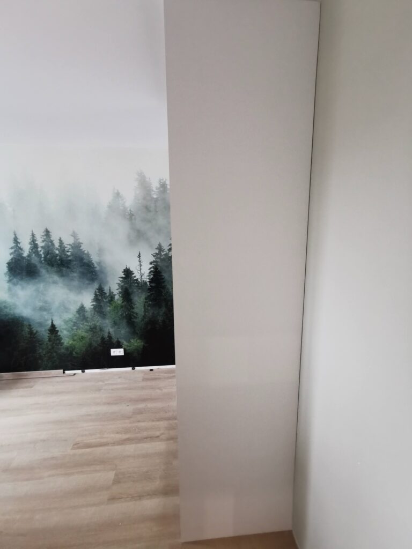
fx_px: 254
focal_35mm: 16
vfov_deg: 94.5
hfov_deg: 78.1
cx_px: 206
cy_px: 274
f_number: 2.2
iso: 320
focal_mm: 2.35
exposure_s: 1/25
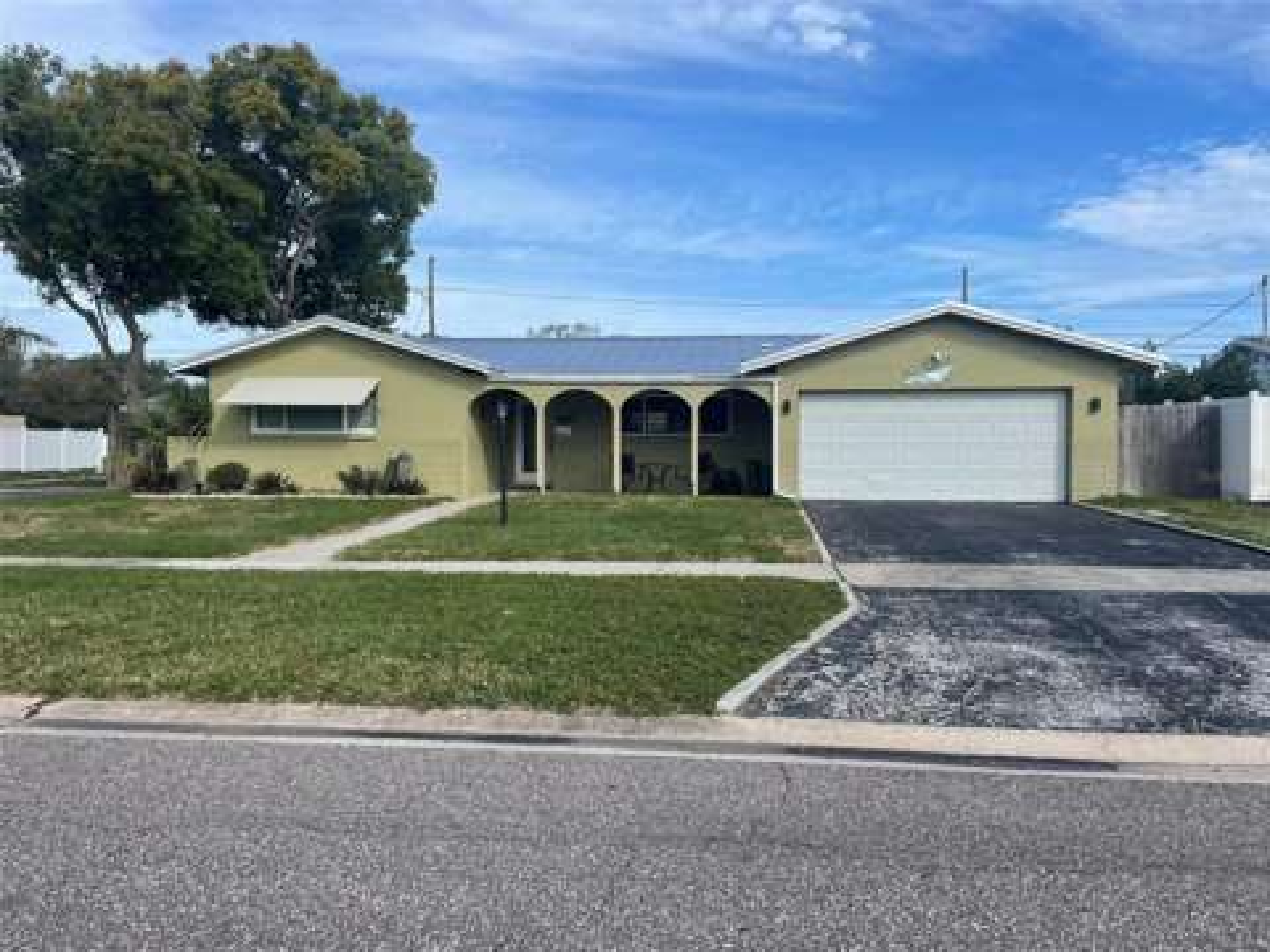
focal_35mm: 26
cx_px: 635
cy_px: 476
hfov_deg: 67.3
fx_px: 954
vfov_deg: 53.1
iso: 32
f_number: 1.6
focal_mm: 4.2
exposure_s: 1/3040
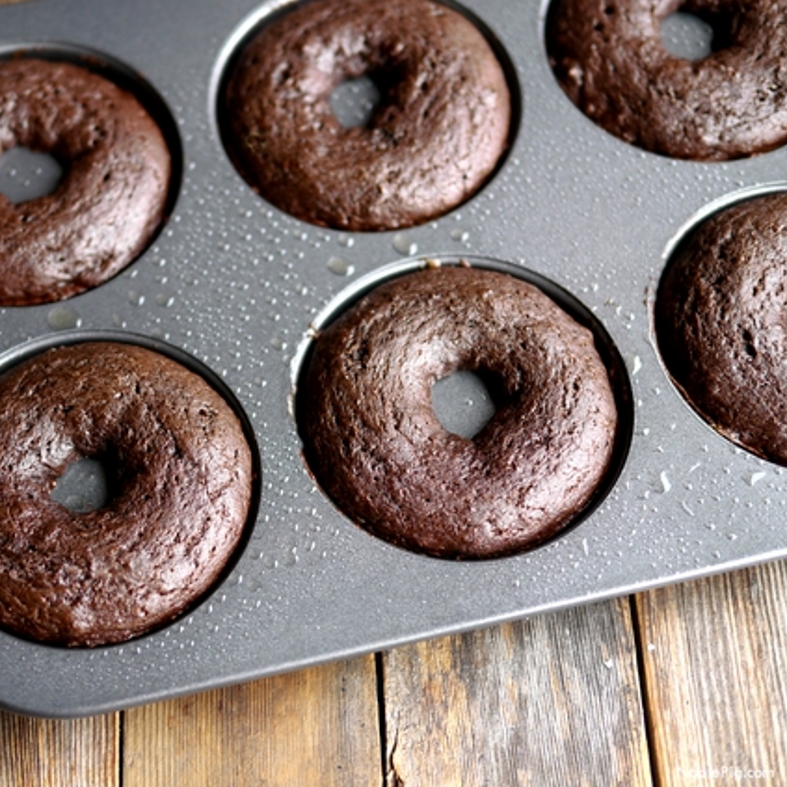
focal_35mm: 60
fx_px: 1543
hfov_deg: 28.4
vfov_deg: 28.6
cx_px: 267
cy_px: 397
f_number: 1.8
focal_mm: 25
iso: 100
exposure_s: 1/200
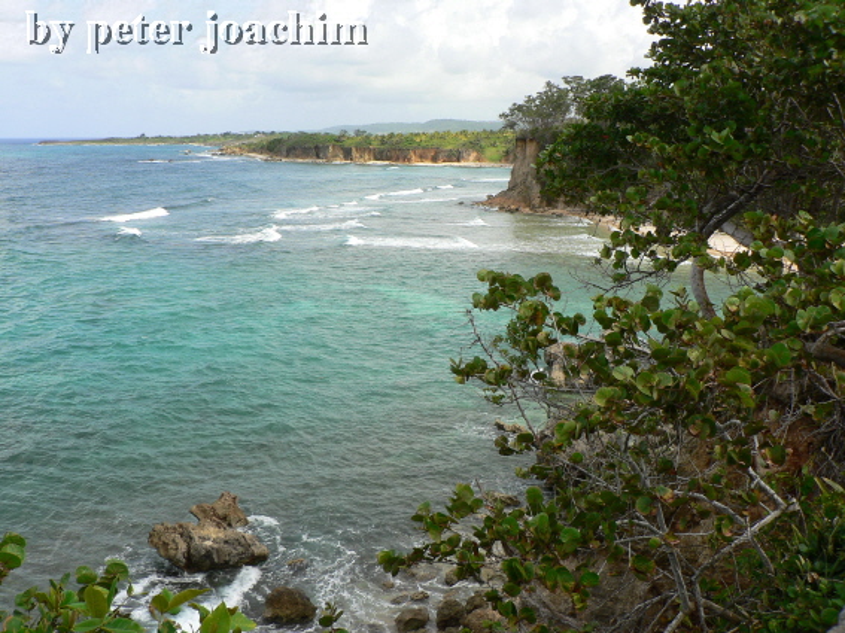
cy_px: 316
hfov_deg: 52.6
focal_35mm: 35
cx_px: 422
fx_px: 854
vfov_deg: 40.7
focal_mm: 6
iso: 64
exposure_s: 1/400
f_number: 4
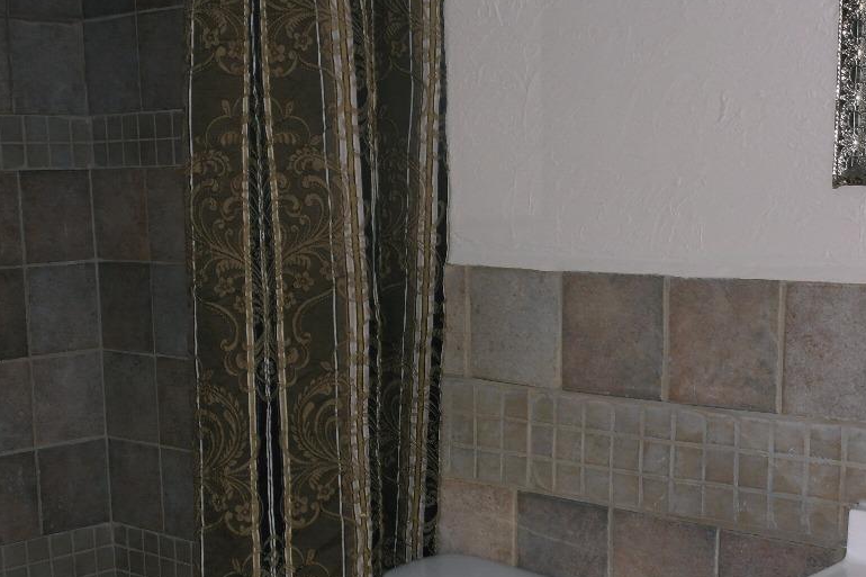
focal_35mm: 58
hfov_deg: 34.5
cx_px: 436
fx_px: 1395
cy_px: 422
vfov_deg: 23.2
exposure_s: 1/1.25
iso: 200
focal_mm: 20
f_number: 10
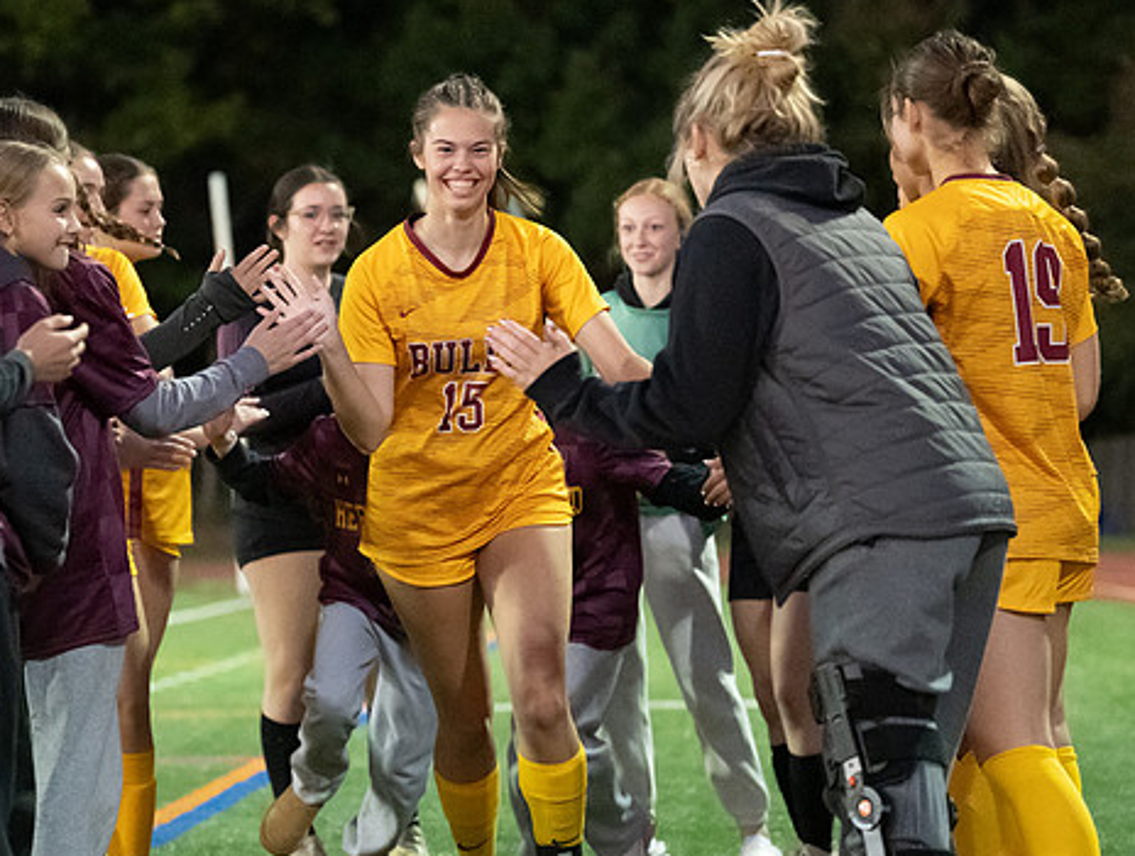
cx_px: 331
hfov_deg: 11.4
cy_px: 489
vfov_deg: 8.6
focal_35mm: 173
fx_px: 5684
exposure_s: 1/640
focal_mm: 89
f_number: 2.8
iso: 16000
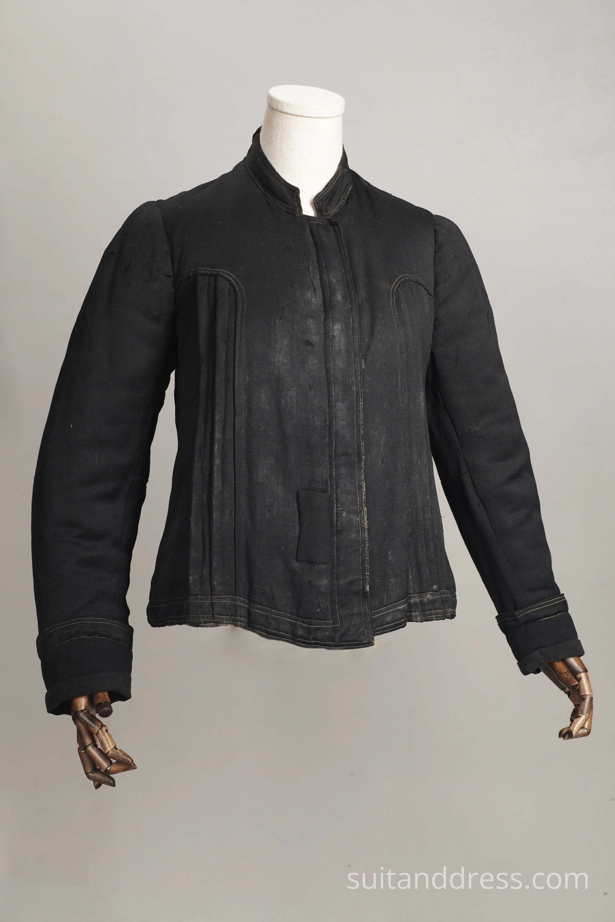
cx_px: 308
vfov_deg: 41.1
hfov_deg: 28.1
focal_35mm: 48
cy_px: 461
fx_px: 1230
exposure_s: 1/25
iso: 320
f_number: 6.3
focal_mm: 32
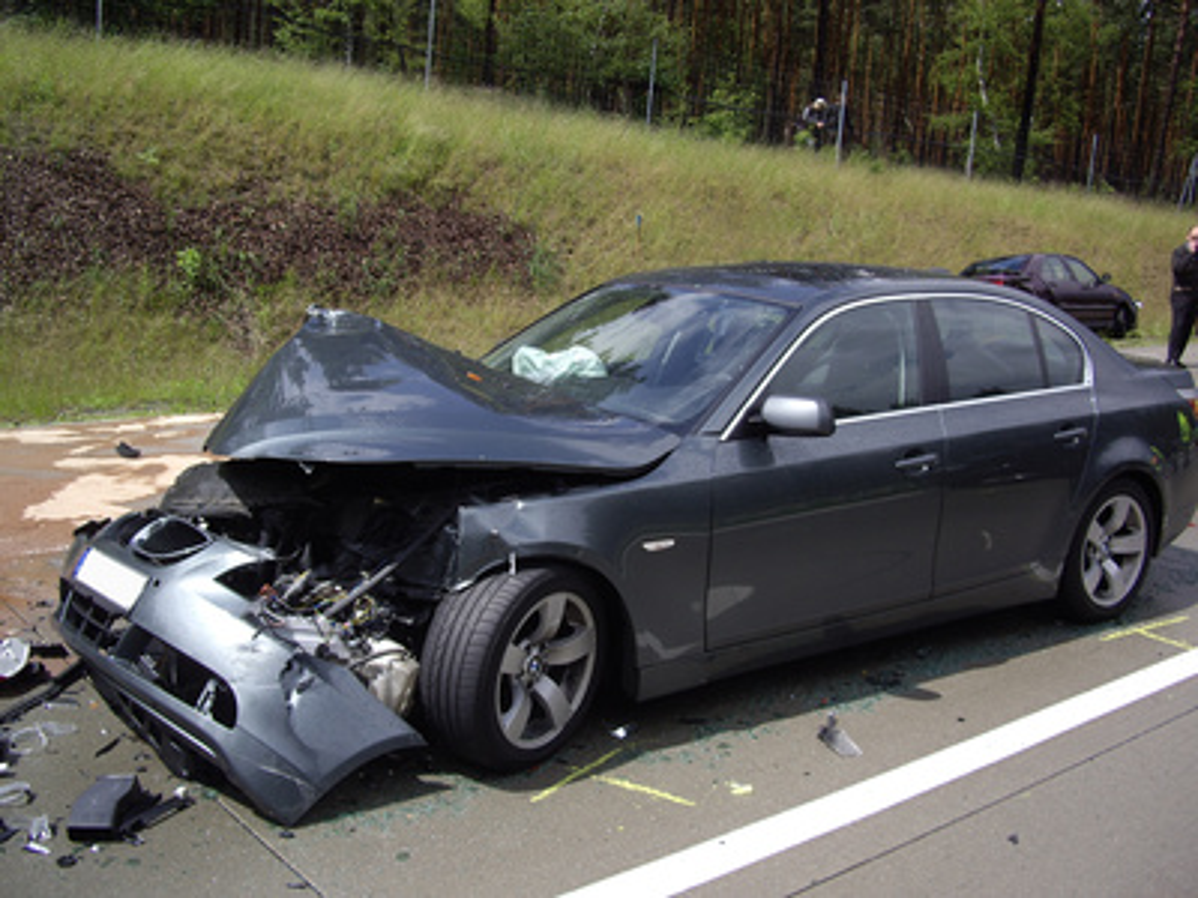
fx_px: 1315
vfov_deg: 37.7
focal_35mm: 38
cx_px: 599
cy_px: 449
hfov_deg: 49.0
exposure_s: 1/160
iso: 50
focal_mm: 7.9
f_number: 5.6
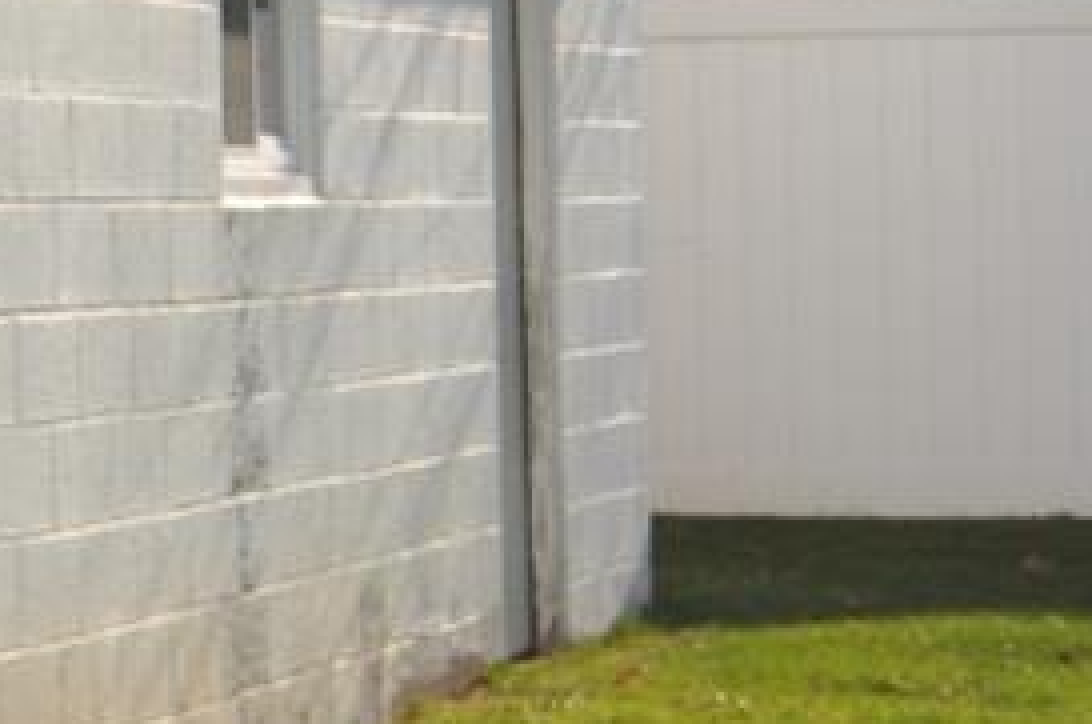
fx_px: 5481
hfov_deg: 10.6
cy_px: 14
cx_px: -928
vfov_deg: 7.5
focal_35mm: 181
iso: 200
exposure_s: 1/200
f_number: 13
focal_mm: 22
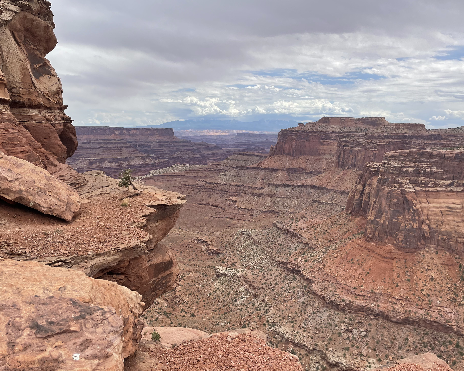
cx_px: 217
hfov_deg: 62.2
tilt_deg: -6.9
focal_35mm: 28
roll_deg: -1.7
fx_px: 385
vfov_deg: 51.5
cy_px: 182
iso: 32
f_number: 1.6
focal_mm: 4.2
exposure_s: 1/4464
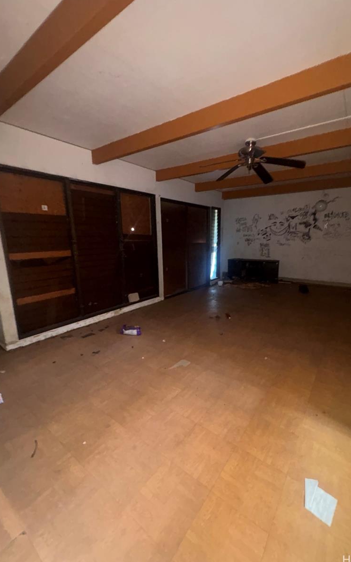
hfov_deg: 74.4
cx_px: 200
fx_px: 230
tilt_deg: -10.5
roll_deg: -0.1
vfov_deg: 101.5
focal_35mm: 15
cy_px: 280
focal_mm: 2.22
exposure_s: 1/22
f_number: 2.2
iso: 400
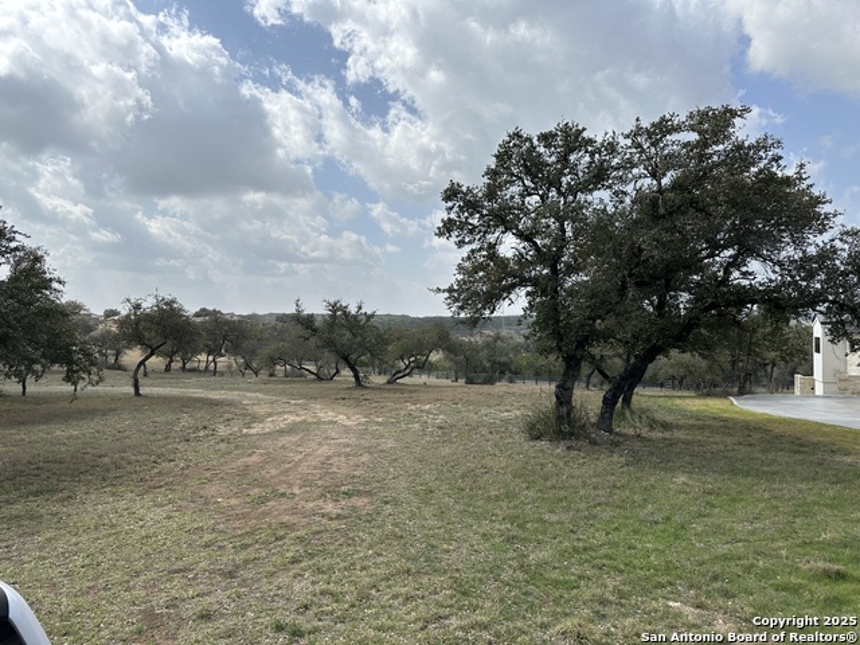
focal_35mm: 24
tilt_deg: +0.1
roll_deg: +0.1
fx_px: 596
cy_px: 322
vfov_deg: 56.8
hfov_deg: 71.6
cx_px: 430
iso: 80
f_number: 1.78
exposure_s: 1/7042
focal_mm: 6.86
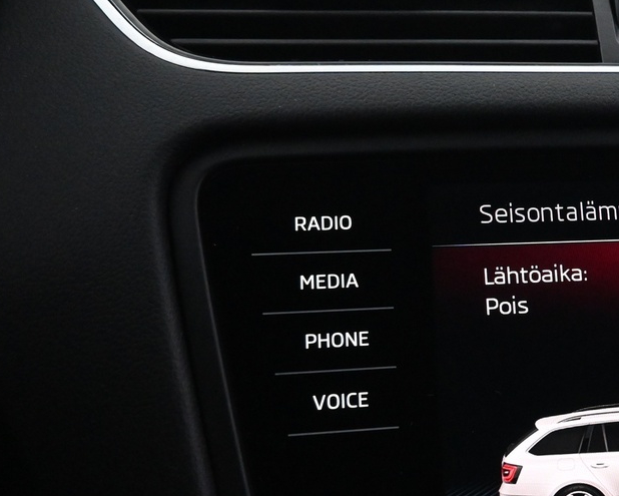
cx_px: 766
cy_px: 341
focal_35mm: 59
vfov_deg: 25.7
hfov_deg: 27.6
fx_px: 1081
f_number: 4.5
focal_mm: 16
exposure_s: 1/80
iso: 4000
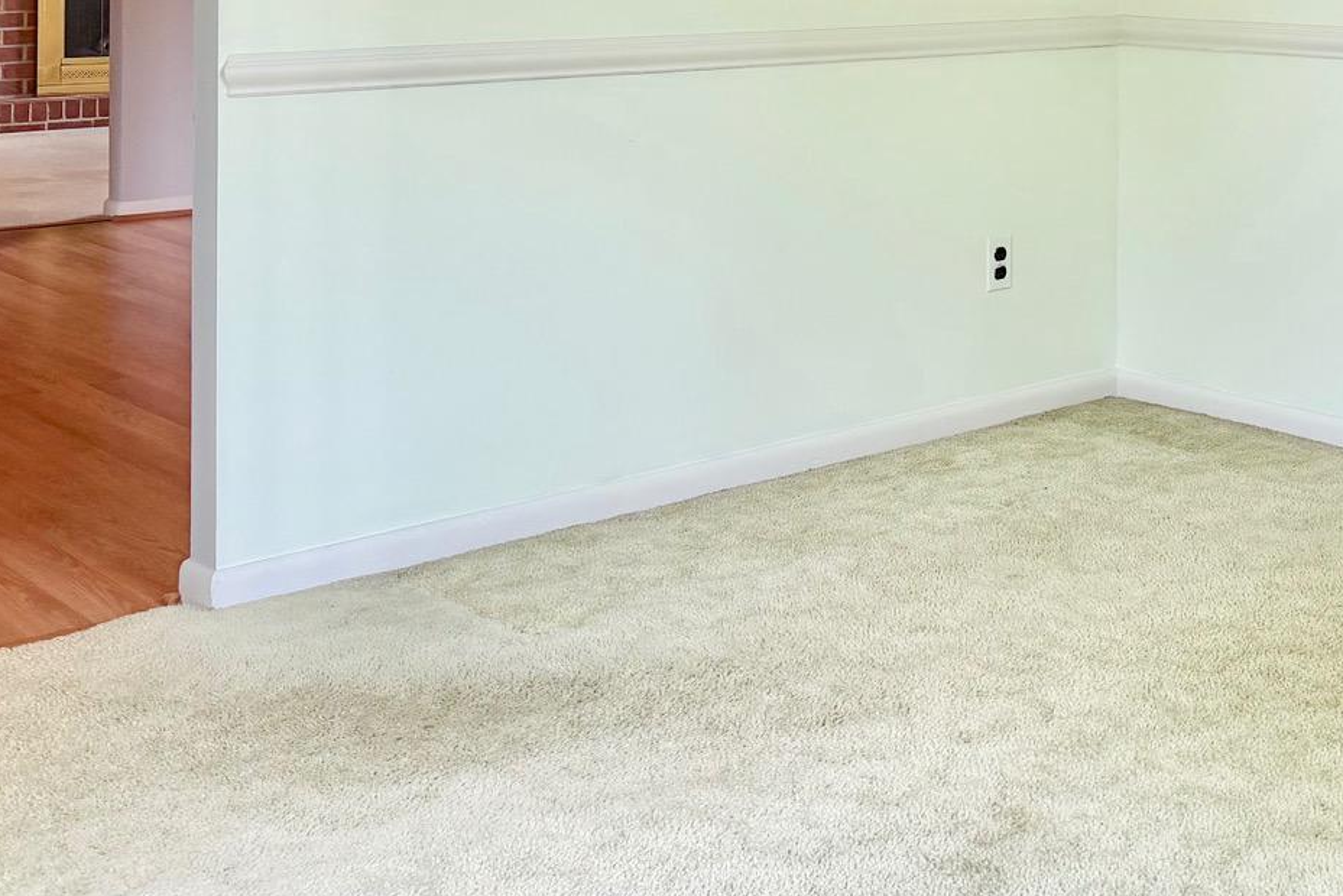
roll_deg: -0.4
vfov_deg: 23.3
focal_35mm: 55
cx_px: 1126
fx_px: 2052
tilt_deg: -0.7
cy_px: -71
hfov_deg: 34.8
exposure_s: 1/121
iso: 125
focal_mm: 6.76
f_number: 1.78
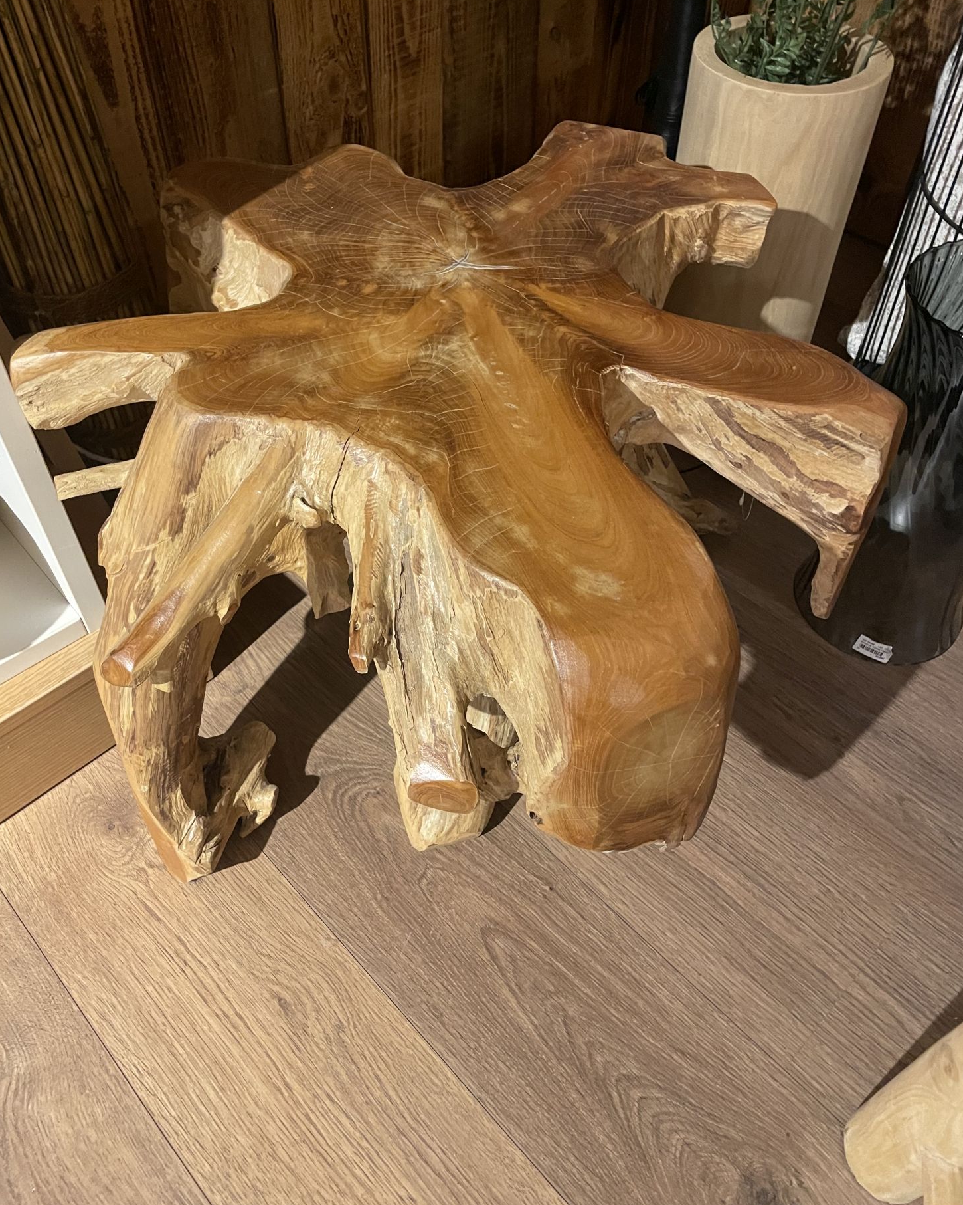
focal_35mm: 28
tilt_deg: -45.0
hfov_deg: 51.5
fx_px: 998
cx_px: 475
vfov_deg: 62.1
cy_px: 549
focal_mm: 4.2
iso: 400
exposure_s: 1/33
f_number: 1.6
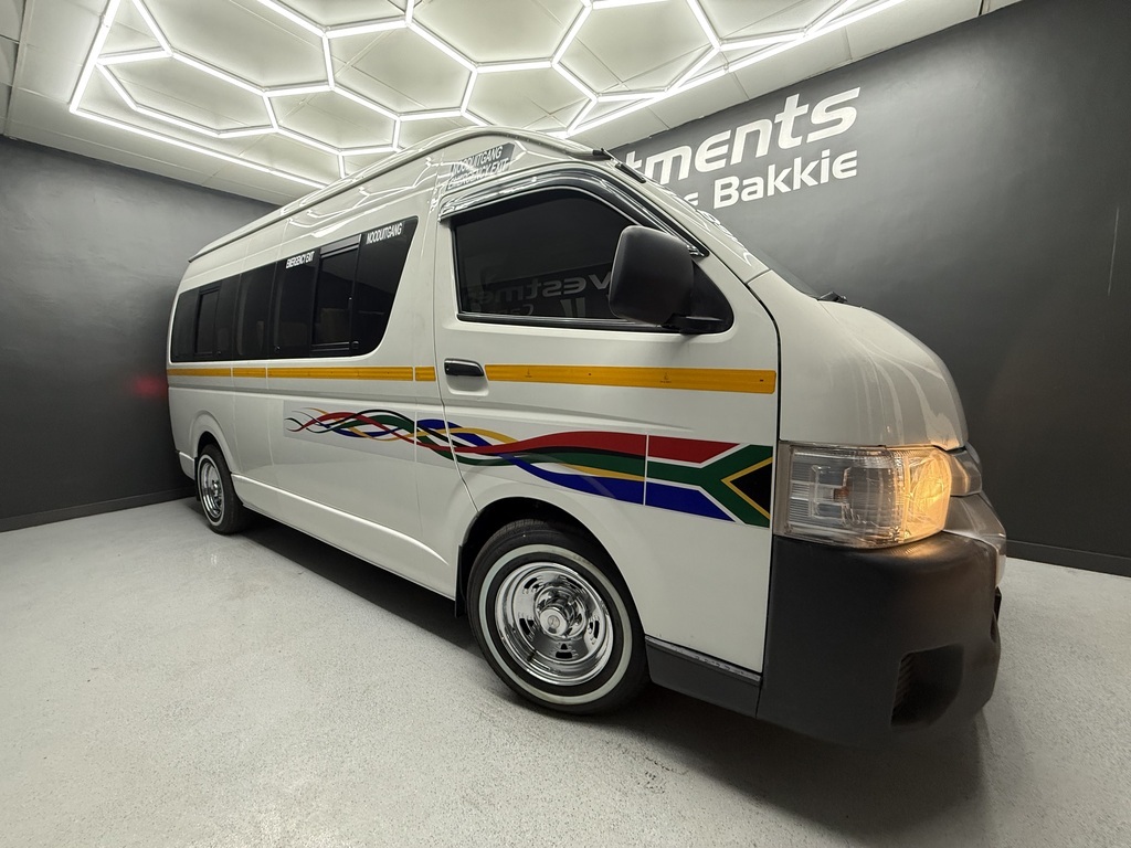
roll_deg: +1.8
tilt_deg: -5.5
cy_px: 424
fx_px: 457
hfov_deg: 102.1
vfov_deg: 85.7
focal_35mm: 14
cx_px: 566
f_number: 2.2
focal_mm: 2.22
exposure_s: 1/100
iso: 320
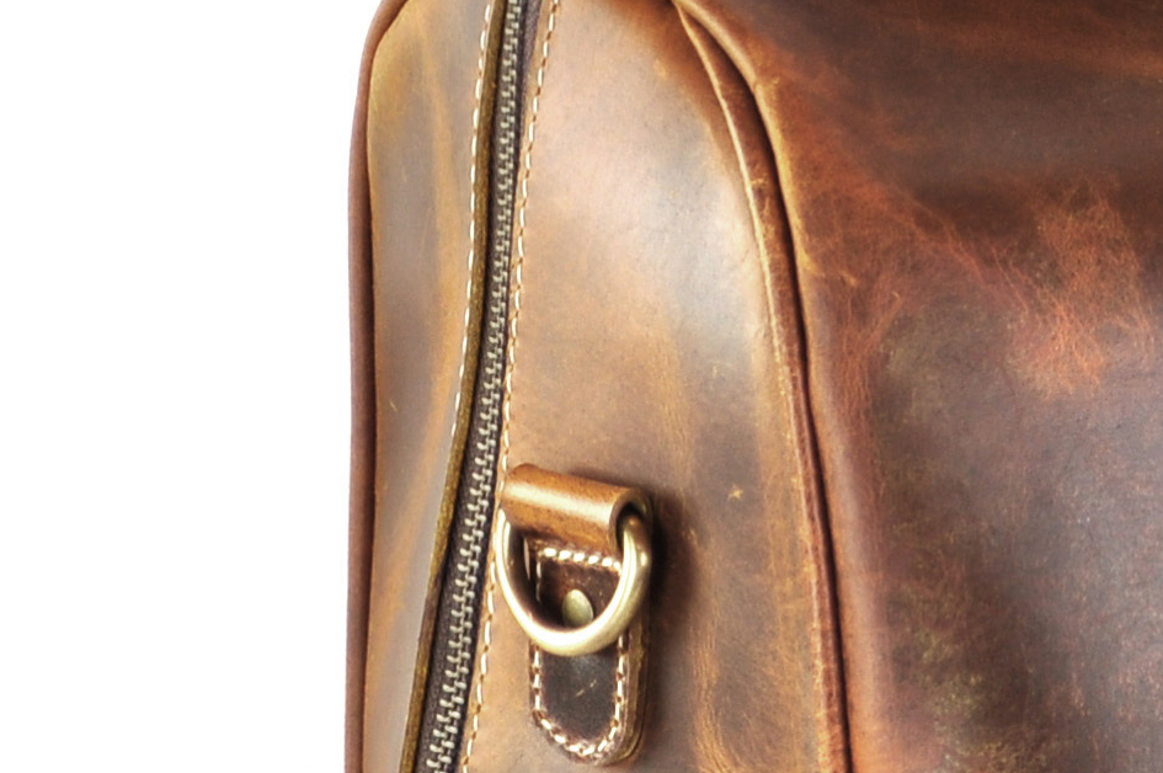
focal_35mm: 374
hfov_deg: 5.4
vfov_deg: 3.7
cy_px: 724
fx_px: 12078
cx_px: 2033
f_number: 5.6
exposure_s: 1/25
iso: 125
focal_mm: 55
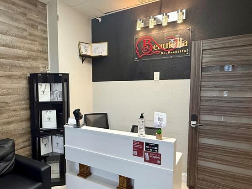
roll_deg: +0.8
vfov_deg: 53.0
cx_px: 84
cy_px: 103
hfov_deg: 65.5
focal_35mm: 26
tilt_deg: -5.0
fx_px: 189
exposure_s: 1/120
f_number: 2.2
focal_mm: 2.22
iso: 250
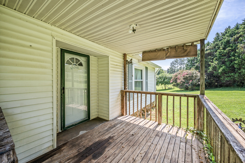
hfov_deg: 104.3
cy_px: 82
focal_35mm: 14
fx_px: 95
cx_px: 122
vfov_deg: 81.1
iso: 500
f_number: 8
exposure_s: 1/640
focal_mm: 14
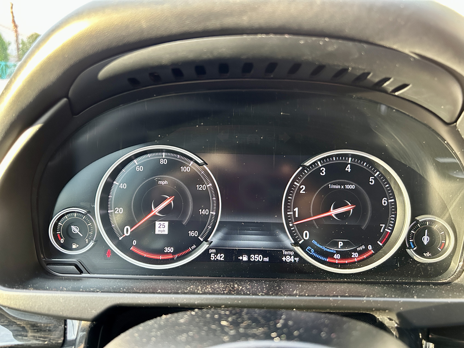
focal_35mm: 26
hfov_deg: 67.3
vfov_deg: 53.1
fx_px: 349
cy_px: 174
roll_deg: -0.3
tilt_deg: -13.9
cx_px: 232
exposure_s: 1/50
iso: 500
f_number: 1.5
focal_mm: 5.7
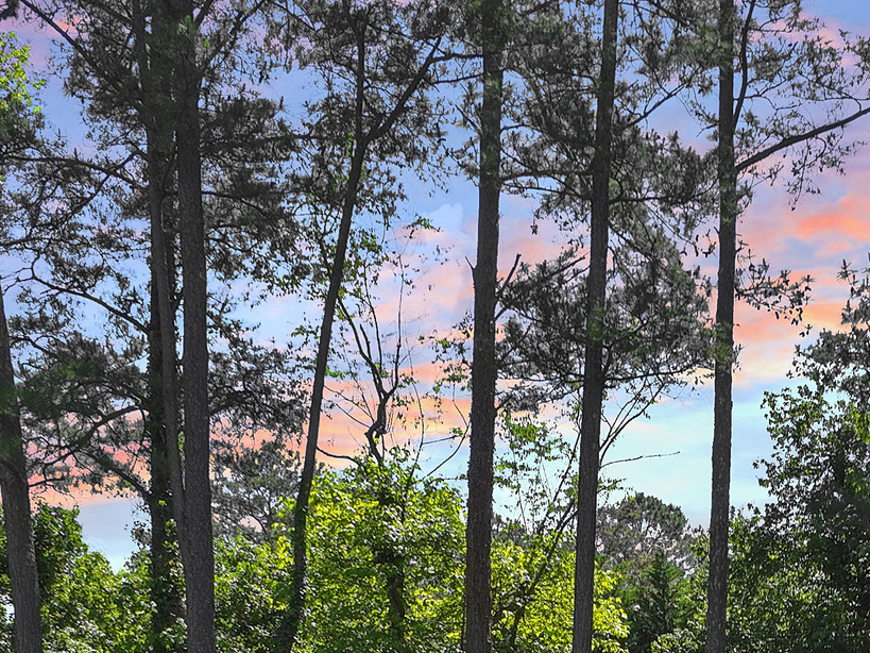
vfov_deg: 15.0
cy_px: 1032
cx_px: 796
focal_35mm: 90
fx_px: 2262
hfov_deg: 21.3
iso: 140
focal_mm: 12.29
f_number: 2.8
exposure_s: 1/1250
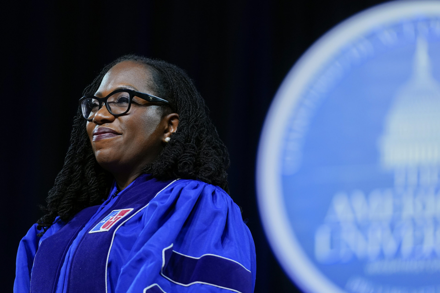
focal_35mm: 164
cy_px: 146
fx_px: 2004
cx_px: 220
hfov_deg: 12.5
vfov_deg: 8.4
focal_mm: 164
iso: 2500
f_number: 2.8
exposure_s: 1/400
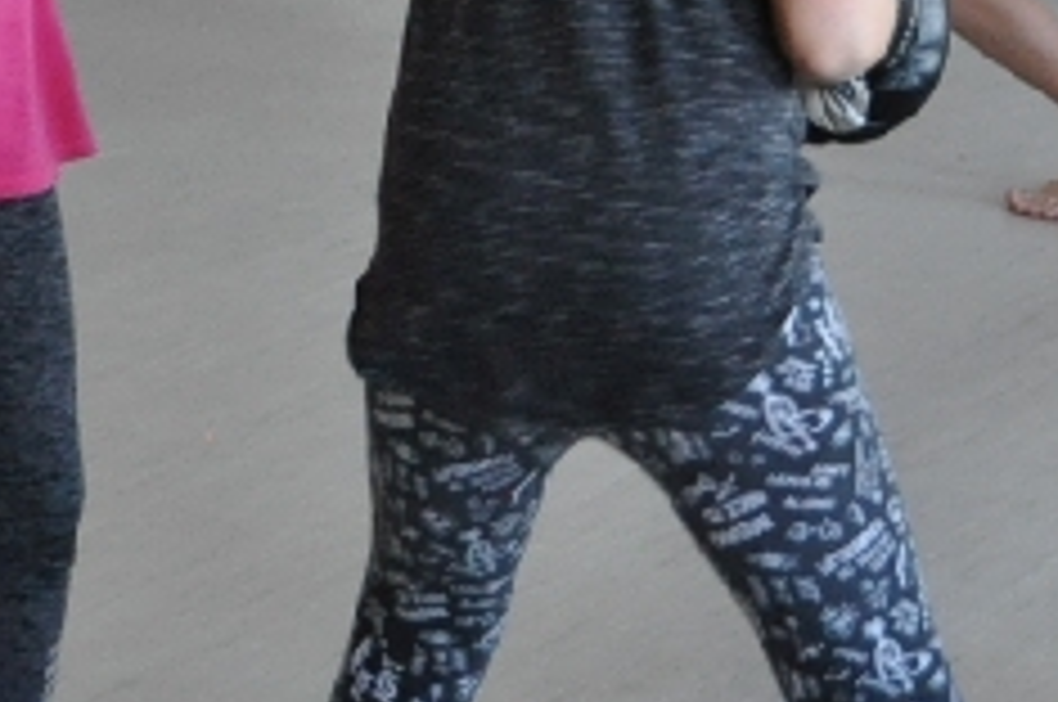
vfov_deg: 6.6
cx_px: 135
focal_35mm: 204
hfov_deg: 10.1
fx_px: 5987
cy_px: -284
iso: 1600
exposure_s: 1/125
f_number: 4.2
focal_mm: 32
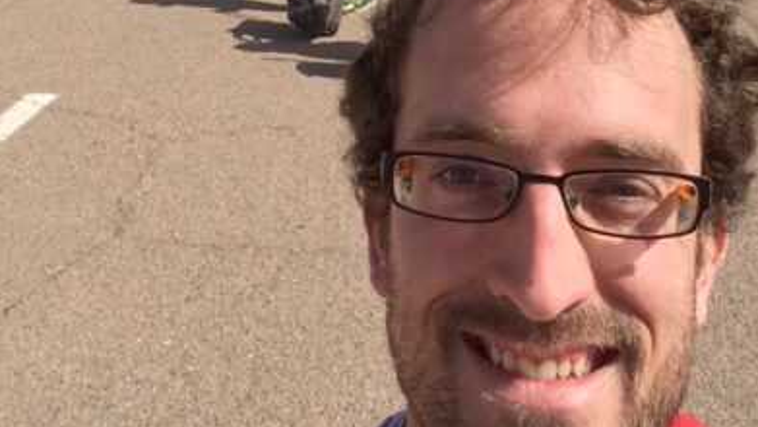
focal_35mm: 49
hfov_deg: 42.1
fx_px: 985
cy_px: -42
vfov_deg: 23.0
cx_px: 386
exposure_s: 1/1887
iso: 50
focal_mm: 2.15
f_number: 2.4
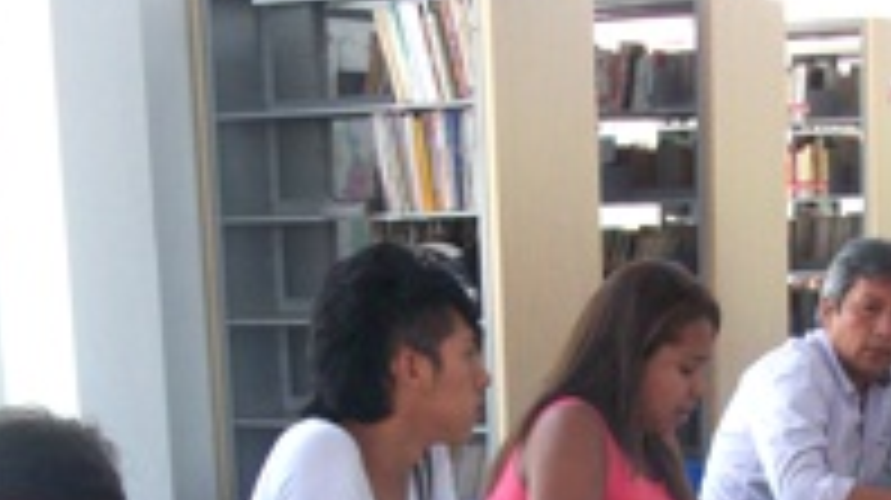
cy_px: 782
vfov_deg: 12.9
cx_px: 522
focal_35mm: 88
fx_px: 2077
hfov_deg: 24.2
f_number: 2.9
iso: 160
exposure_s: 1/80
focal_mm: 5.7
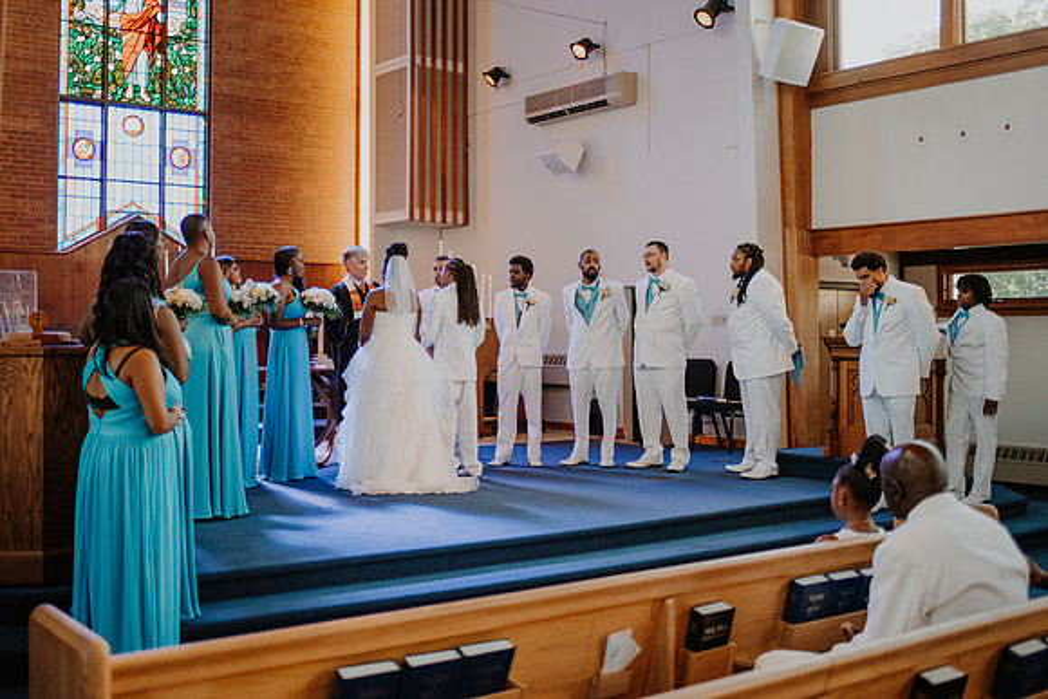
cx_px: 463
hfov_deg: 48.0
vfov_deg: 33.1
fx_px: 1175
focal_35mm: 40
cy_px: 317
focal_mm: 35
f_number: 1.8
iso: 2000
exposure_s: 1/1250
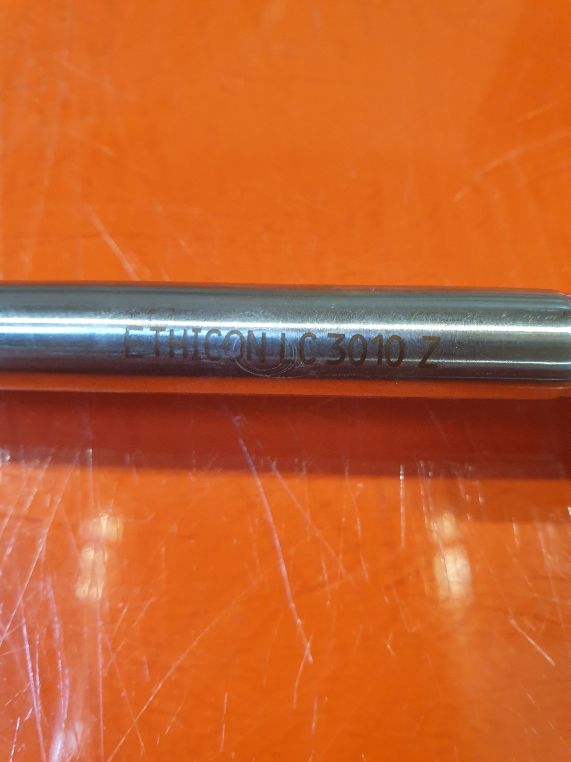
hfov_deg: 53.1
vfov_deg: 67.3
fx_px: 572
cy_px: 381
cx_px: 286
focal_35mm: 26
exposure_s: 1/33
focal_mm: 4.3
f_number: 2.4
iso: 320
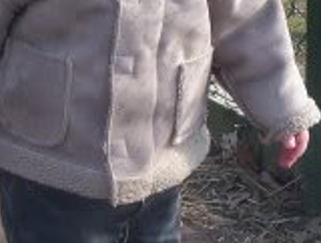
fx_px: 902
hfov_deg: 20.1
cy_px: 6
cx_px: 116
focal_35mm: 97
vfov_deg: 15.1
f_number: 4.5
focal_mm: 4.99
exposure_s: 1/162
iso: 100
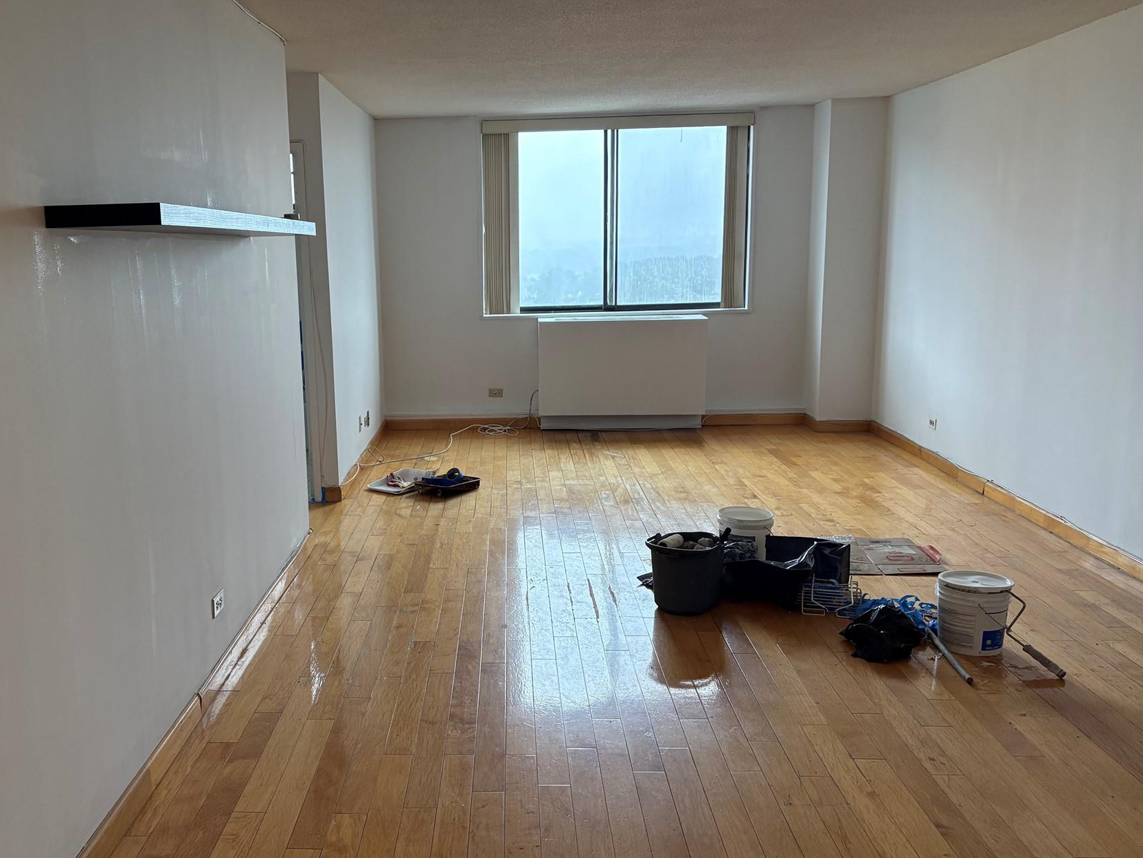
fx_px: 1057
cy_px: 423
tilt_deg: -9.6
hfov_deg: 56.3
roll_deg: +1.2
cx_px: 452
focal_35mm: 32
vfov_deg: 44.2
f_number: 1.6
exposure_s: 1/203
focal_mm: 5.96
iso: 125
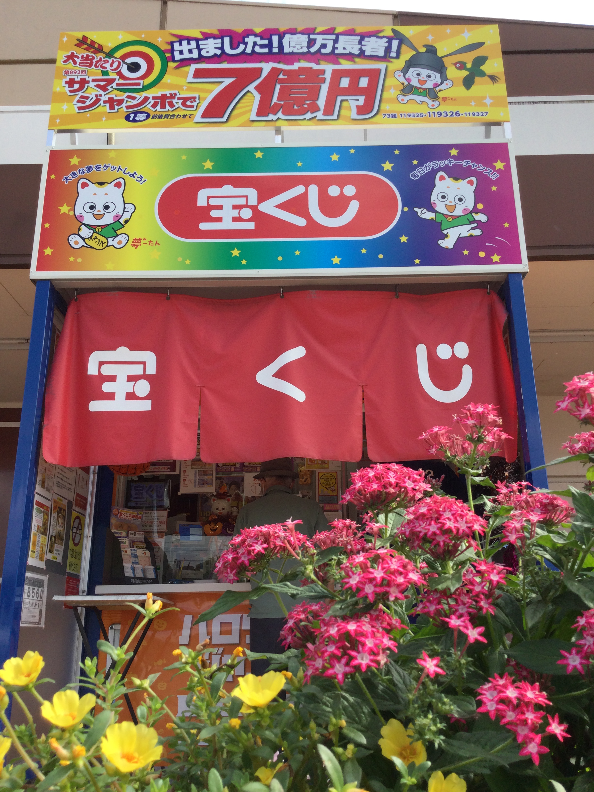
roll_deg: -0.5
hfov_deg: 45.4
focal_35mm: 31
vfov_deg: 58.4
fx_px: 709
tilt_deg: +18.4
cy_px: 396
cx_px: 297
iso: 25
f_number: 2.4
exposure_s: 1/668
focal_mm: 3.3
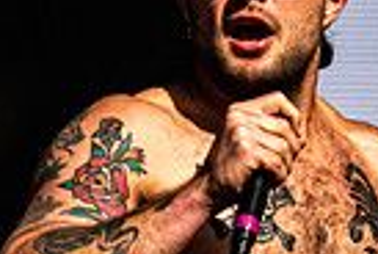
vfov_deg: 1.3
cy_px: 196
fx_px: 11501
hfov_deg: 1.9
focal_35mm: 1093
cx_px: 417
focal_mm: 200
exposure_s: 1/3200
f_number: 5.6
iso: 320
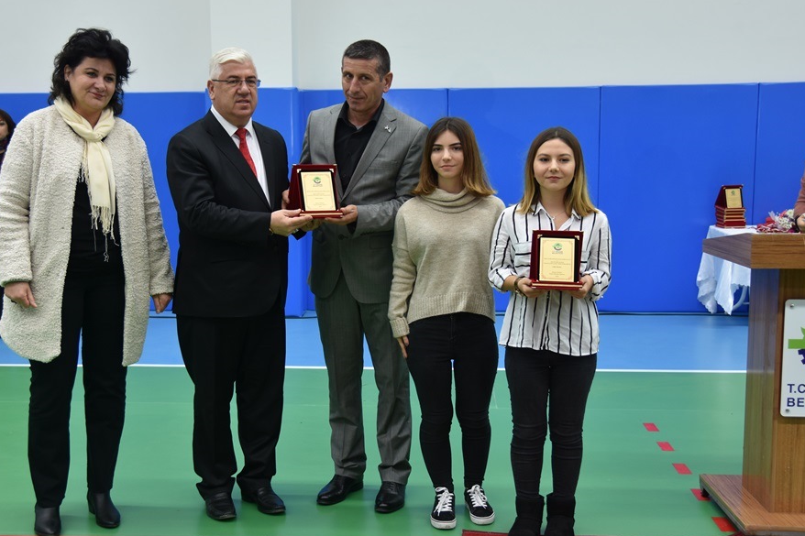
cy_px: 289
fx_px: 1095
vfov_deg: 27.5
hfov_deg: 40.3
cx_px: 359
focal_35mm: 49
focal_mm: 28
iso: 320
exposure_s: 1/60
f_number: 4
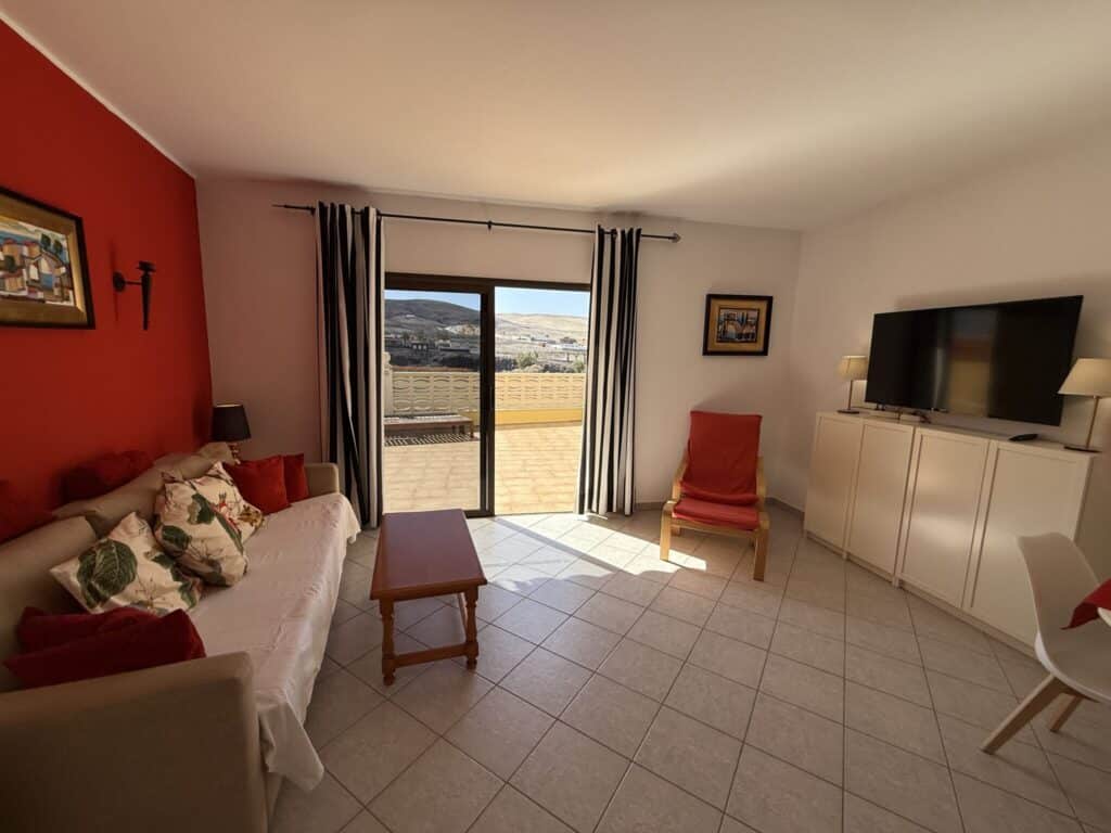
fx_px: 449
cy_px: 416
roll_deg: -1.5
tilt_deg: -6.4
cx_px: 556
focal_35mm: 14
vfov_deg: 85.7
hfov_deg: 102.1
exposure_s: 1/1033
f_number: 2.2
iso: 64
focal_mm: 2.22
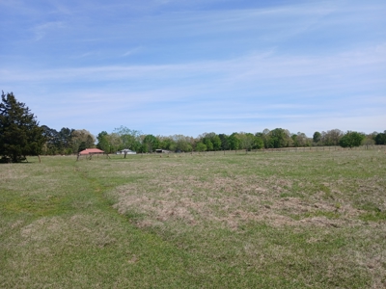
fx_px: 290
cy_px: 144
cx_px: 193
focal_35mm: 26
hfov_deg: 67.3
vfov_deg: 53.1
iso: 20
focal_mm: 3.98
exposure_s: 1/646
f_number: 1.8
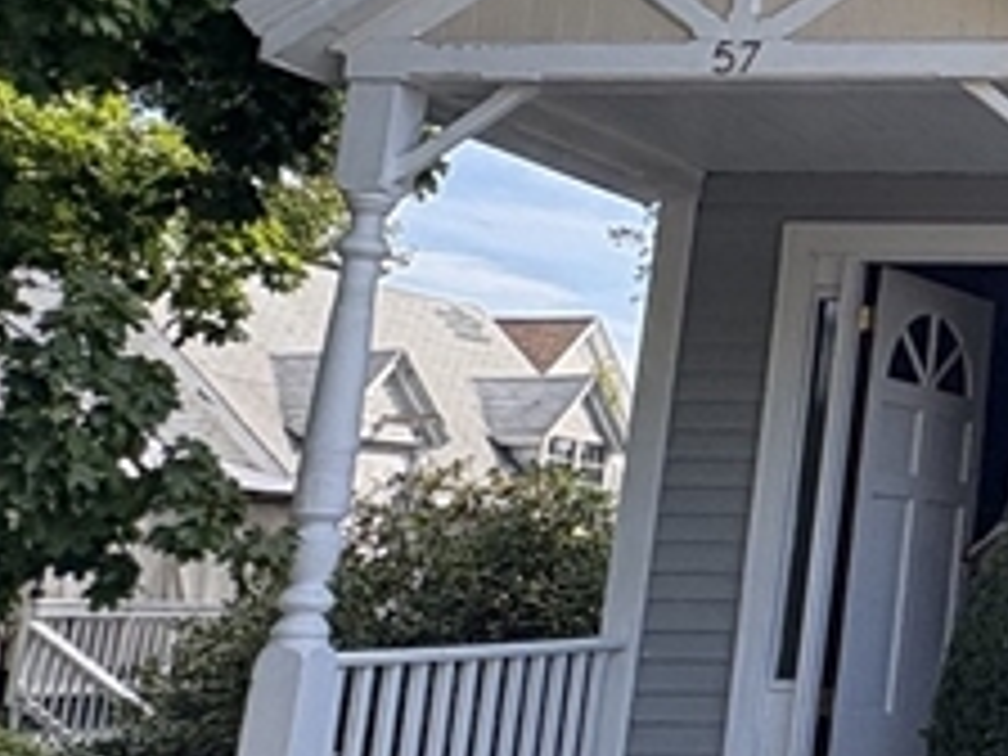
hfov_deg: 22.4
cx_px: 1660
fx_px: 1864
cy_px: 216
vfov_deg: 22.8
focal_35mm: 64
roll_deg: -0.2
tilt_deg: +14.5
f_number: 2.2
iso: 50
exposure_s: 1/421
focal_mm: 2.22
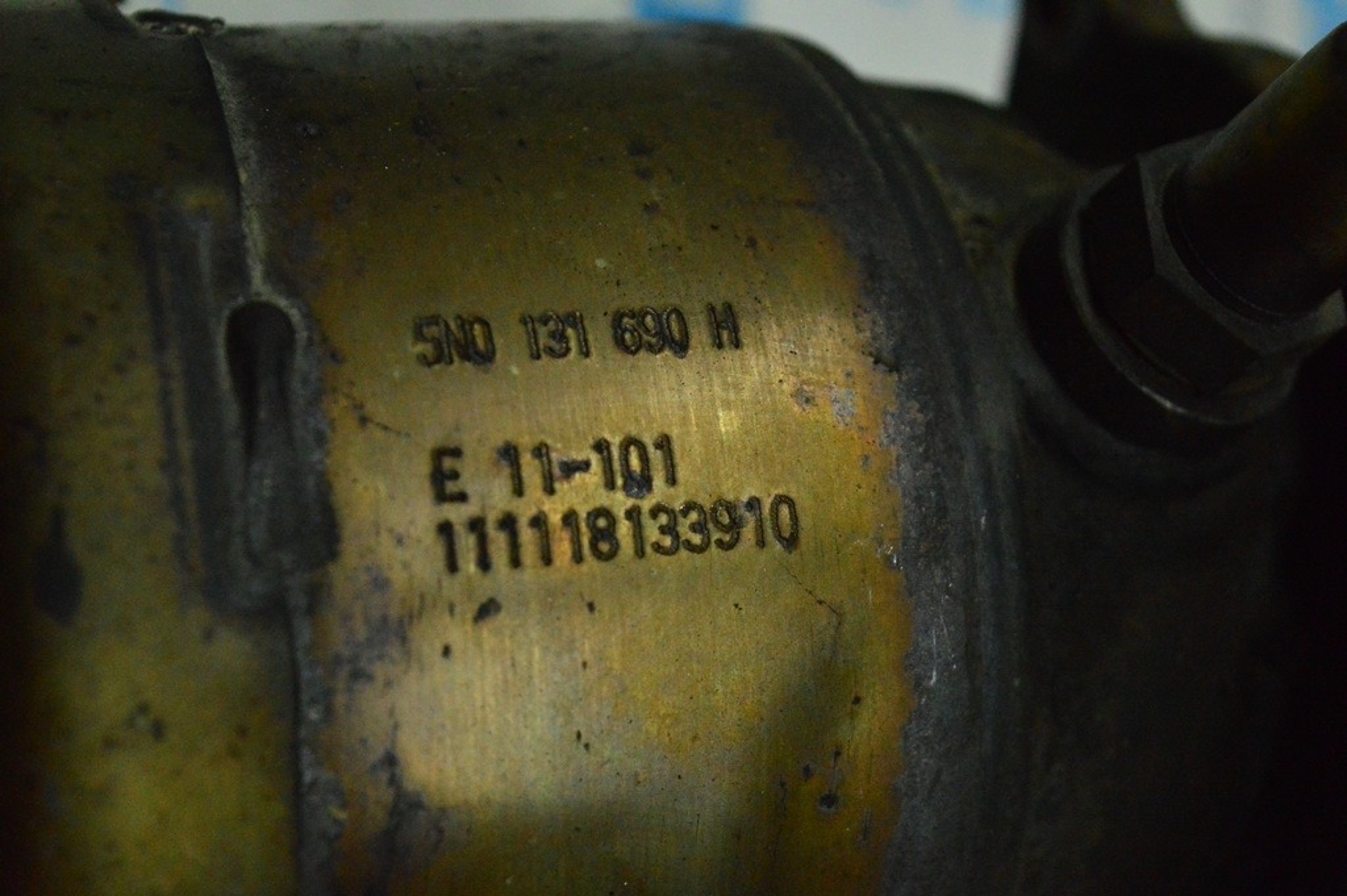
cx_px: 674
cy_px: 448
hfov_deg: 28.1
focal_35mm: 72
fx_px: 2692
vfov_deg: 18.9
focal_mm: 48
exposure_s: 1/1000
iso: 6400
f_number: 5.3
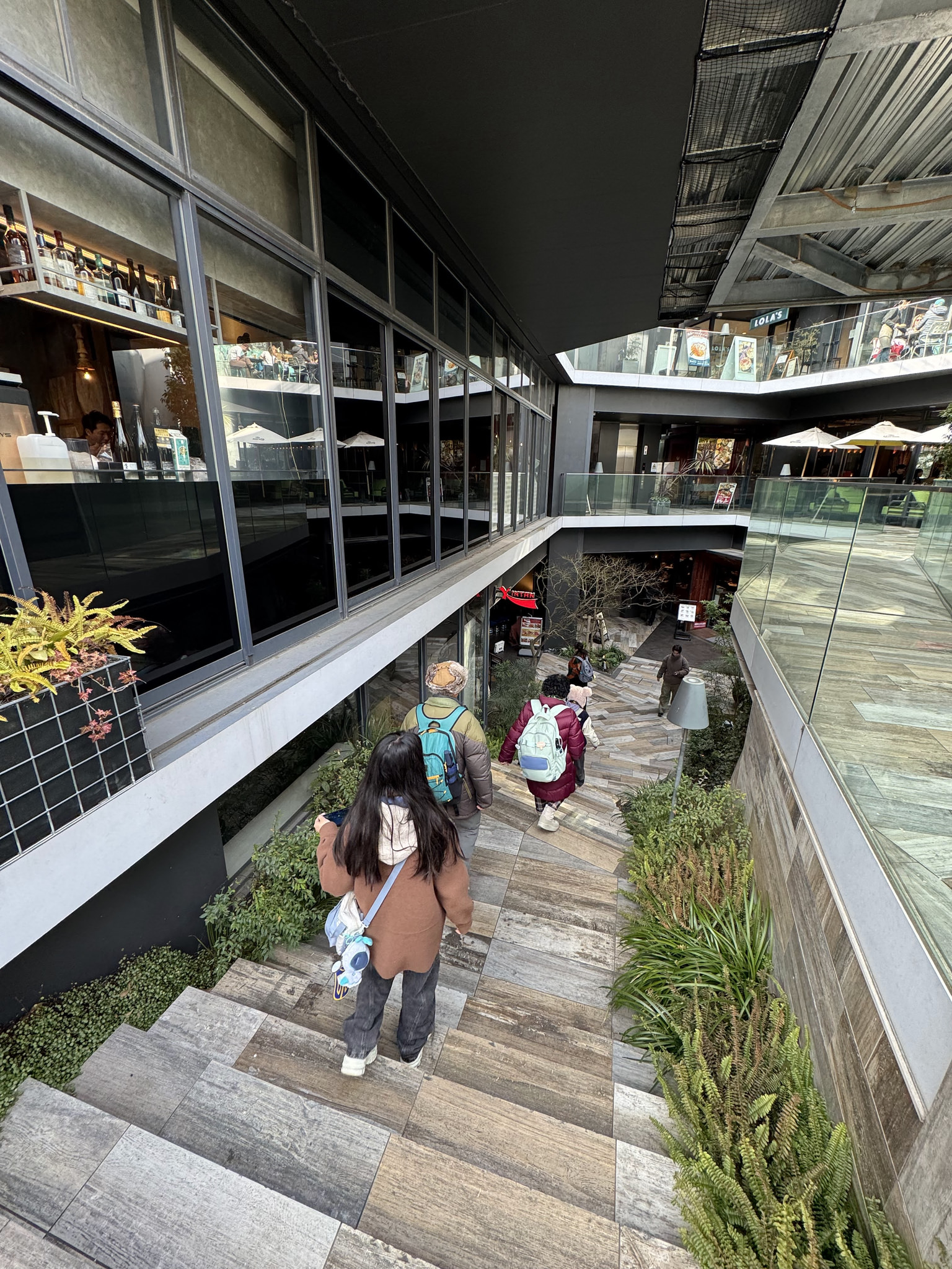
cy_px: 634
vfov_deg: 102.1
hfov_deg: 85.7
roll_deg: +0.2
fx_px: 513
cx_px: 476
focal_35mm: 14
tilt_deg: -16.9
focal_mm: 2.22
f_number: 2.2
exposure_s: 1/99
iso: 40
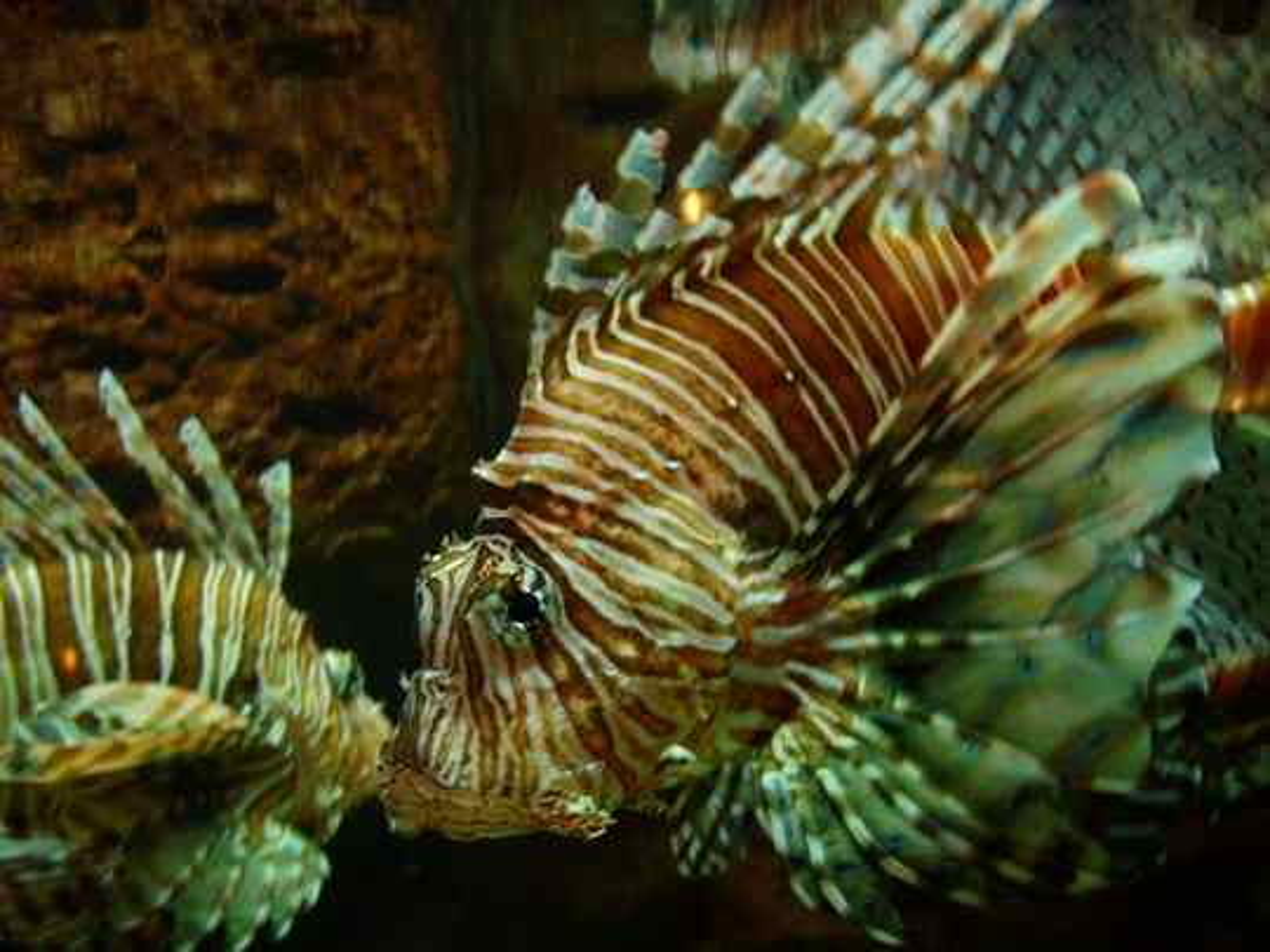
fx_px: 1871
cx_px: 635
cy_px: 476
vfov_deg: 28.6
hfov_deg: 37.5
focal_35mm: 51
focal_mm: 9.13
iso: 400
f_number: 4
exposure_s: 1/40
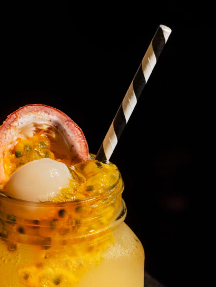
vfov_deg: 8.8
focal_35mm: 225
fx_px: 1871
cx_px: 104
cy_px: 254
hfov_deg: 6.6
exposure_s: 1/60
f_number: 5
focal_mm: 60
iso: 400
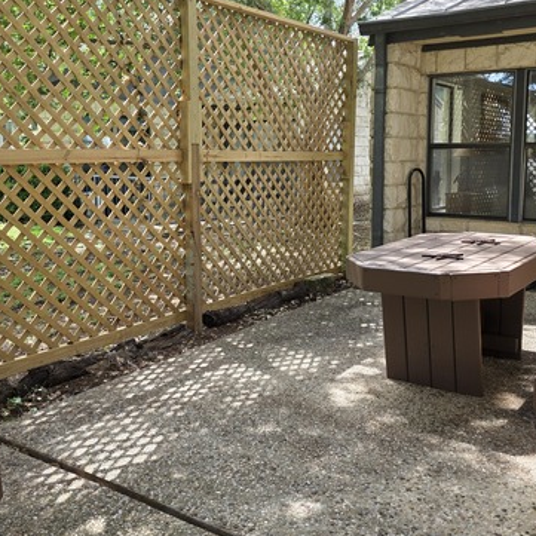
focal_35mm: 36
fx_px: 631
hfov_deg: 46.0
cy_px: 224
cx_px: 264
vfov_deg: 45.9
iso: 40
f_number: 1.7
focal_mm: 6.3
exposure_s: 1/180
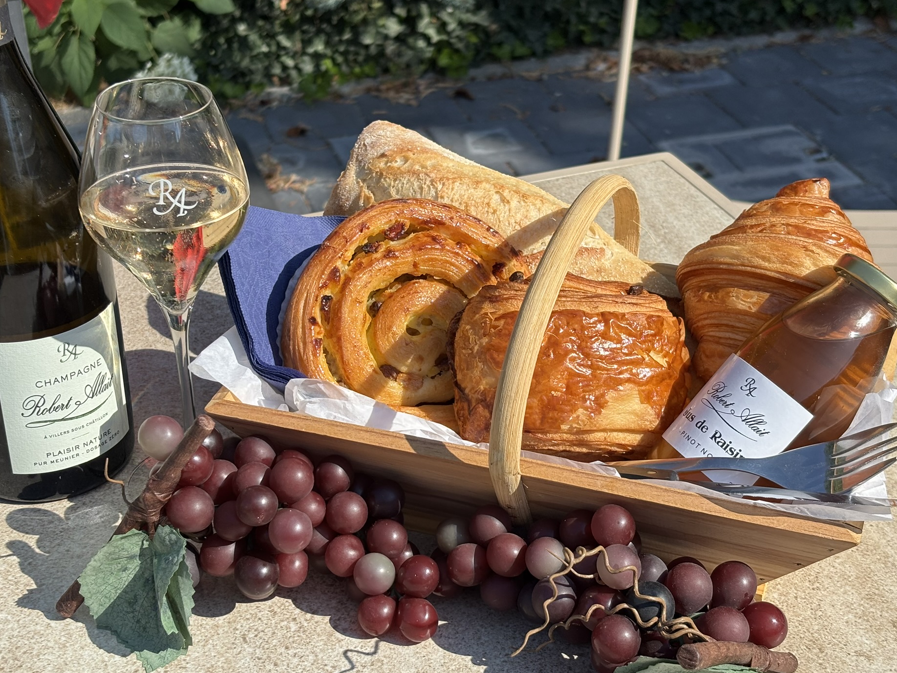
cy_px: 347
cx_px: 430
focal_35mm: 58
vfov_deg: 25.2
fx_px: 1503
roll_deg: +0.7
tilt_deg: -29.9
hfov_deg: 33.2
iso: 40
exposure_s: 1/2513
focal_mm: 5.96
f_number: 1.6
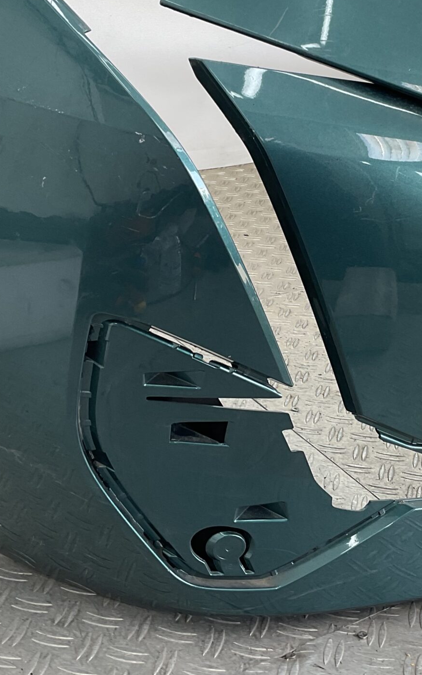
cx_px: 255
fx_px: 1031
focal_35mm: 56
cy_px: 255
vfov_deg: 36.1
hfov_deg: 23.1
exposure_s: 1/120
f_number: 1.8
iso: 25
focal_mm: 3
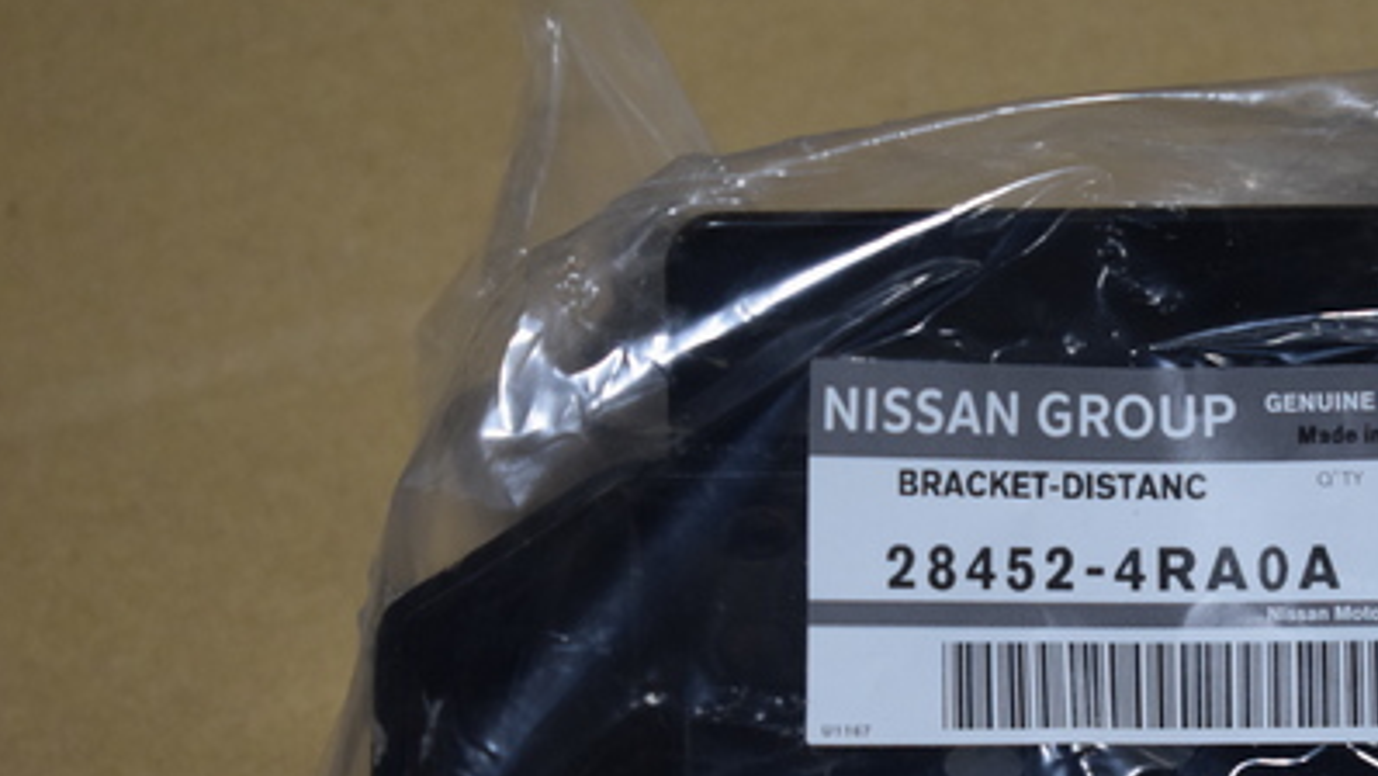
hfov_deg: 15.4
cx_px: 1087
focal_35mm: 139
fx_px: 5074
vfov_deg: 8.7
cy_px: 525
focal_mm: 55
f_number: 5.6
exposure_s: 1/125
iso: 1400
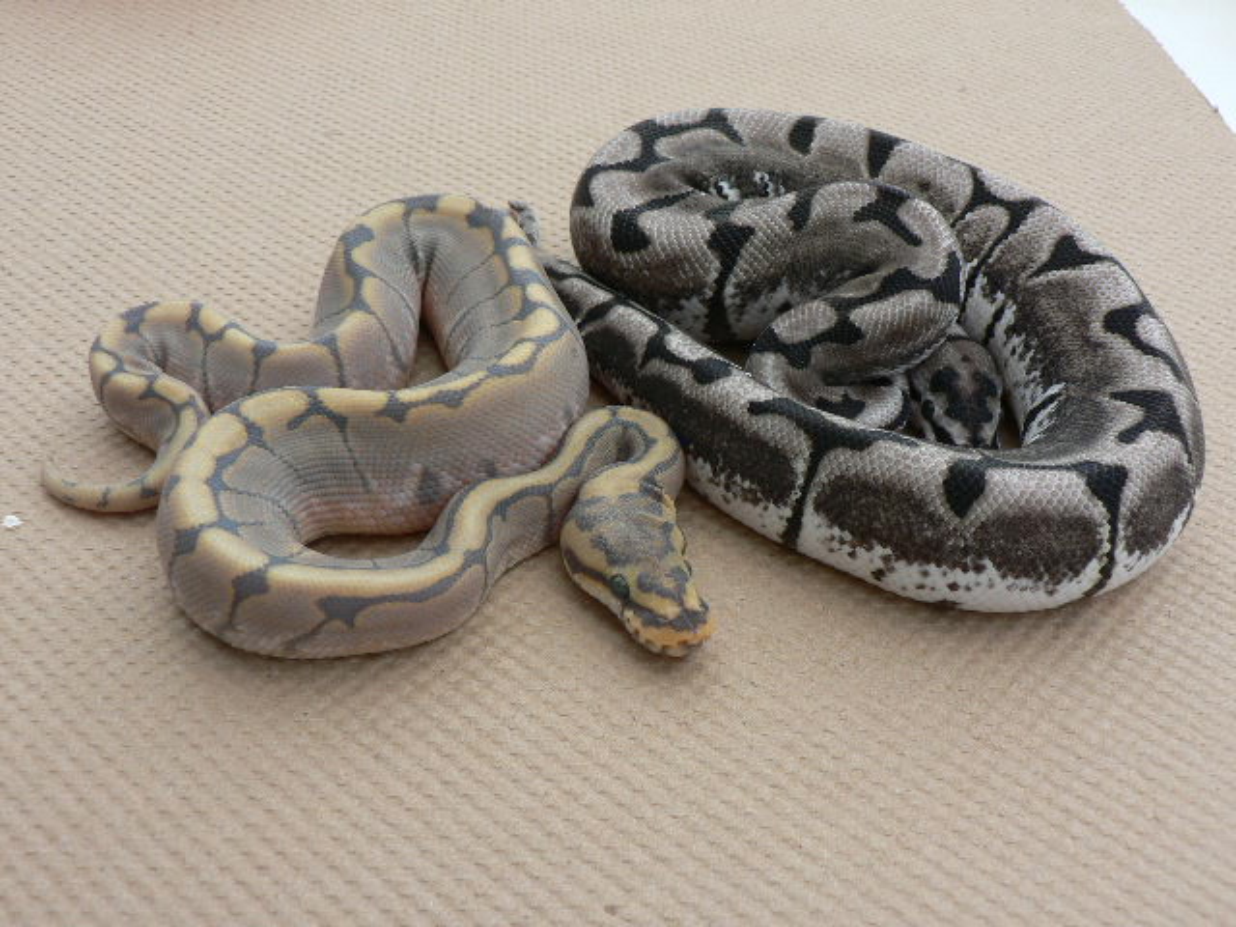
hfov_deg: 51.4
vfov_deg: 39.7
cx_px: 618
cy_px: 464
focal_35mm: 36
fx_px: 1285
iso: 80
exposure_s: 1/400
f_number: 4
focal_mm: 6
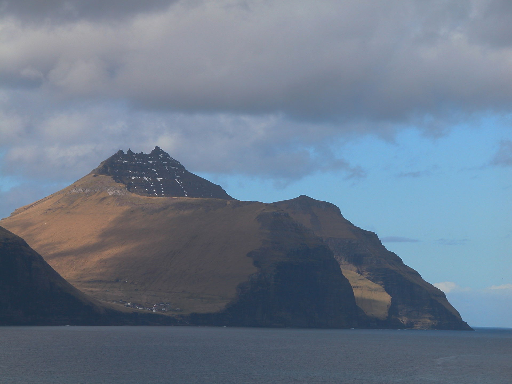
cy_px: 192
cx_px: 256
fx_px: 2159
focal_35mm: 146
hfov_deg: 13.5
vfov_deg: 10.2
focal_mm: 37.7
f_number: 5.5
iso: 100
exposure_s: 1/424
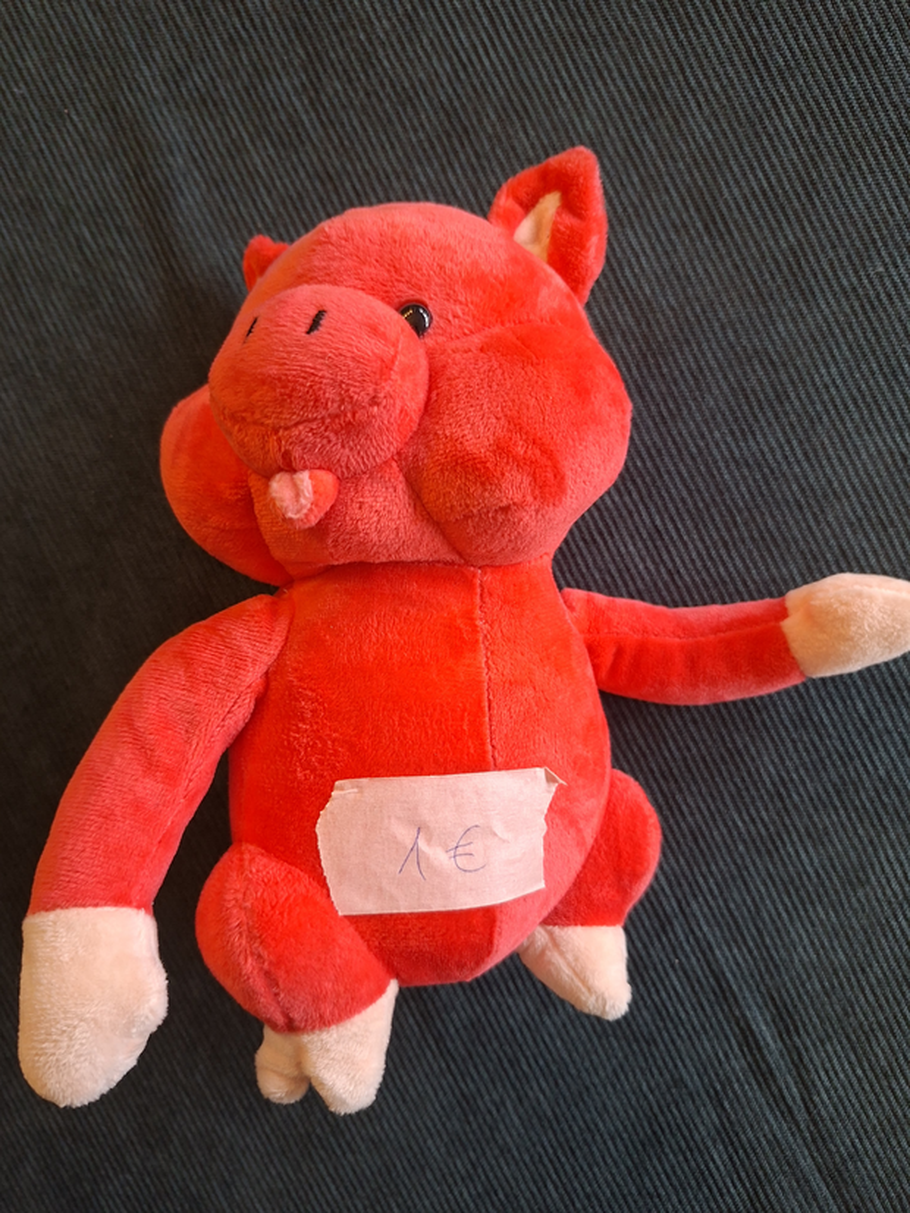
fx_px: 806
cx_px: 455
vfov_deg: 73.9
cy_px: 606
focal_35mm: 23
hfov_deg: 58.9
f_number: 1.8
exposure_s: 1/100
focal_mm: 5.54
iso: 250
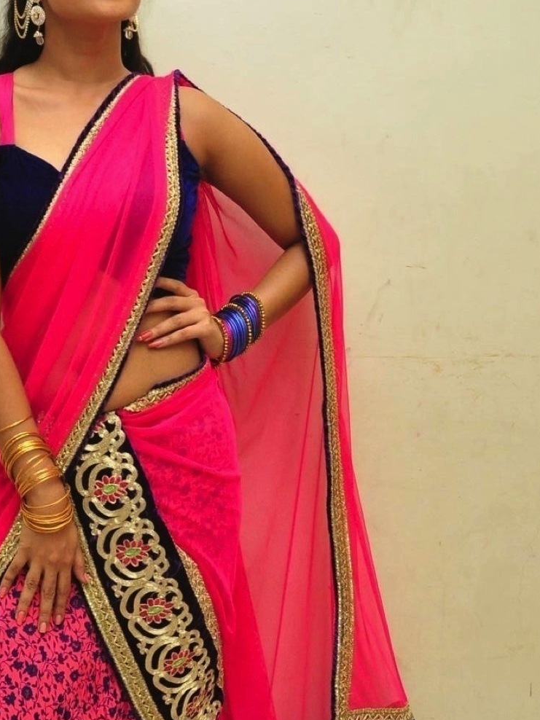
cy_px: 471
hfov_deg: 18.5
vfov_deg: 24.6
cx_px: 131
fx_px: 1643
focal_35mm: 79
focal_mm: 30
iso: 1600
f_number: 7.1
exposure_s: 1/125
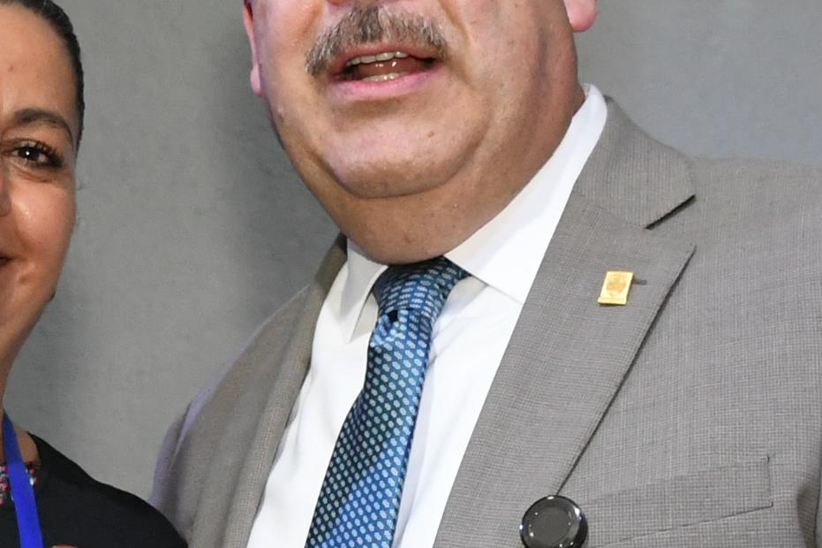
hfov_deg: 11.7
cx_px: 184
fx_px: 3994
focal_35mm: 175
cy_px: 549
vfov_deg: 7.8
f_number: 3.8
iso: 2000
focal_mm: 26
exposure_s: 1/160
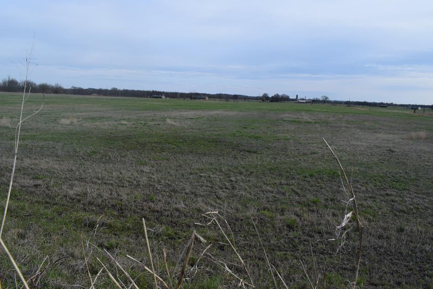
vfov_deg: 45.0
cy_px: 138
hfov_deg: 63.6
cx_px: 212
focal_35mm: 29
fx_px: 349
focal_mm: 18
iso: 200
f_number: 9
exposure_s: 1/320
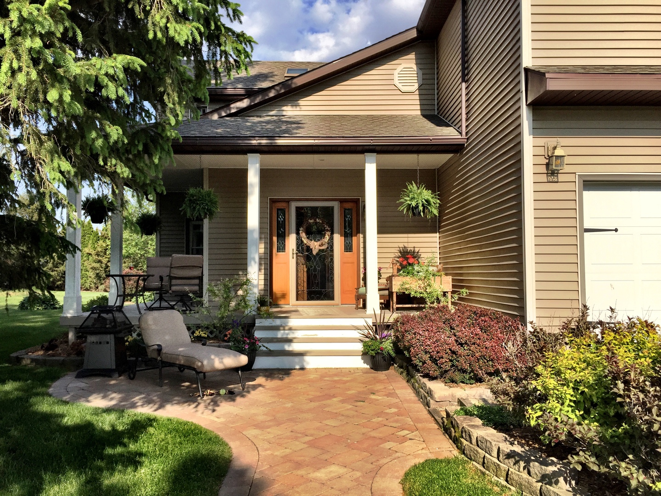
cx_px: 330
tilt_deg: +2.7
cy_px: 248
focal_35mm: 29
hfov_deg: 61.7
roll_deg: +0.2
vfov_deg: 48.2
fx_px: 554
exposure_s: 1/1980
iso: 32
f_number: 2.2
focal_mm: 4.15
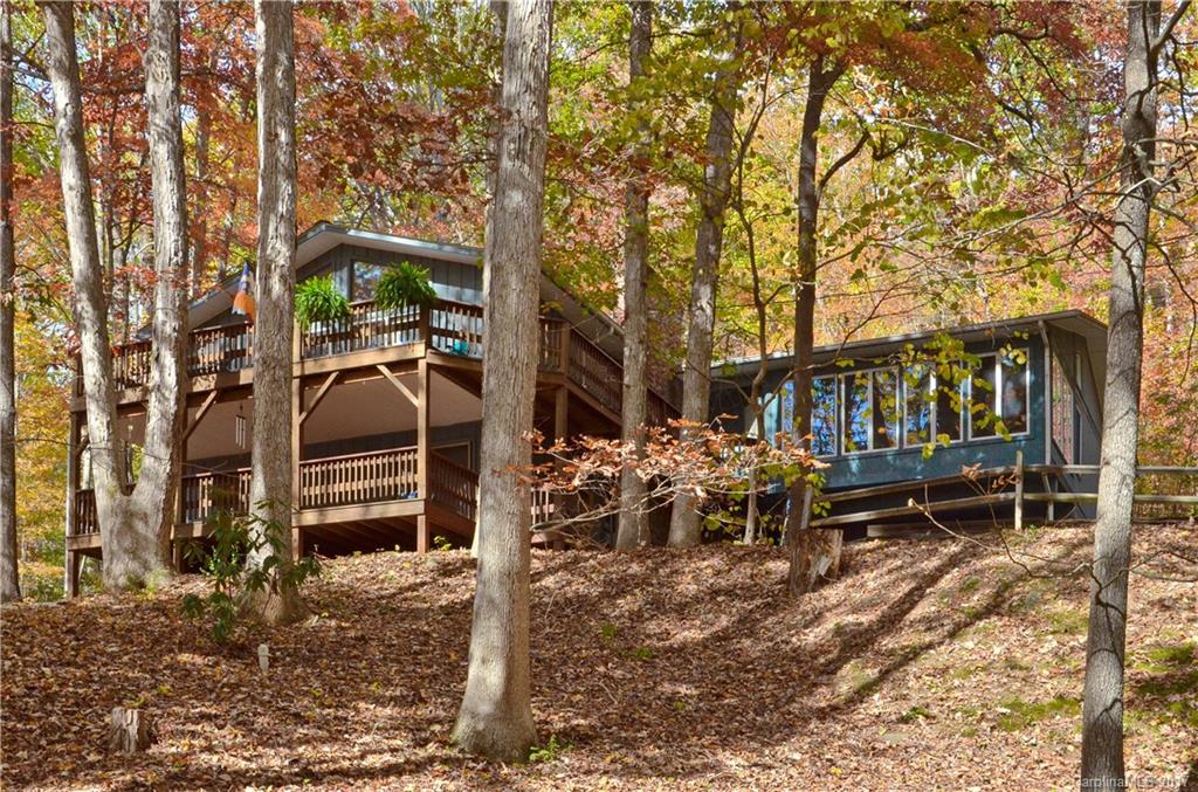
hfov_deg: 46.5
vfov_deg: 31.7
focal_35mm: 42
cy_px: 396
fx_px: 1394
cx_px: 599
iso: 800
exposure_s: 1/320
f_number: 11
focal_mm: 28
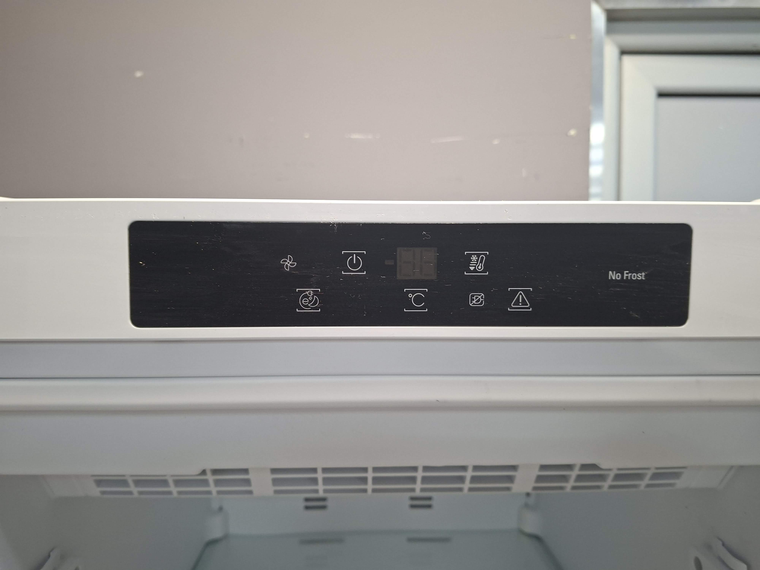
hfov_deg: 73.9
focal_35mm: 23
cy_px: 285
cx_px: 380
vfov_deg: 58.9
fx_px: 505
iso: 250
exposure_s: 1/50
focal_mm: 5.54
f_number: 1.8
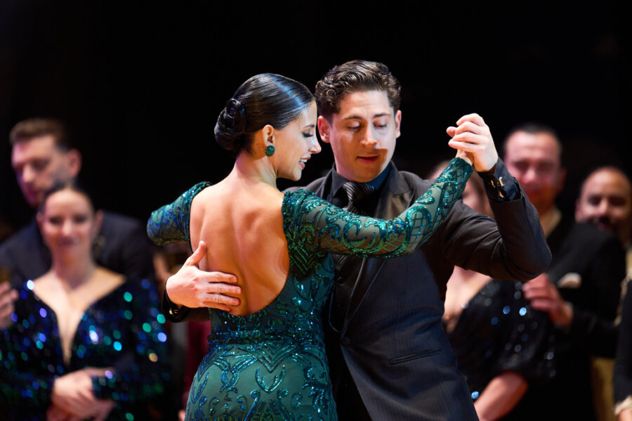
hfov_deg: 6.9
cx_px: 316
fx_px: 5264
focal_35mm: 300
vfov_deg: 4.6
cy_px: 210
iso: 2000
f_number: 2.8
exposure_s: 1/500
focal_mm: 300
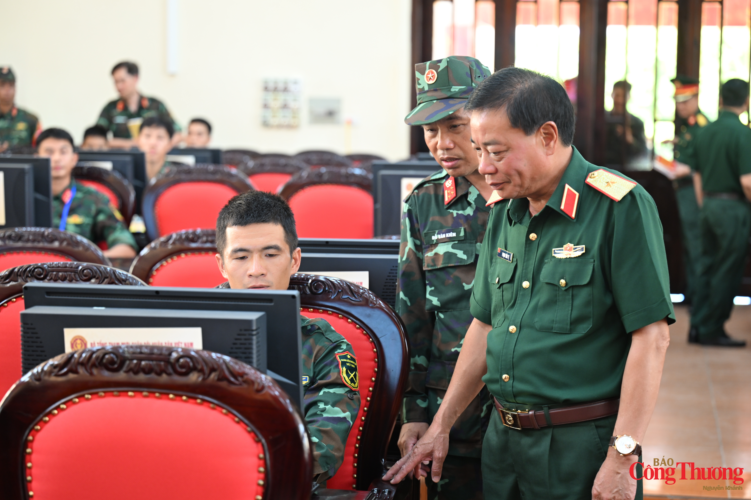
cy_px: 251
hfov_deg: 28.5
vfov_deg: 19.2
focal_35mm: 71
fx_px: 1481
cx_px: 376
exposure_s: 1/50
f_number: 2.8
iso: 800
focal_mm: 70
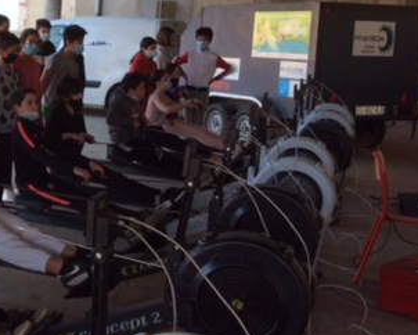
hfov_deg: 27.2
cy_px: 141
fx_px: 817
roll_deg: -2.6
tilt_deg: -9.3
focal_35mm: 66
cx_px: 6
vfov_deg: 23.1
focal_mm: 3.3
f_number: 2.4
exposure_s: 1/100
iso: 50
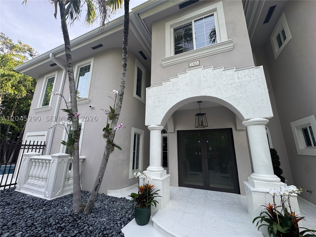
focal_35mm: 14
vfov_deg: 85.7
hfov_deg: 102.1
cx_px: 158
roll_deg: -0.9
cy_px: 118
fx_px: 128
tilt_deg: +13.1
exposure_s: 1/207
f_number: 2.2
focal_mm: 2.22
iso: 40
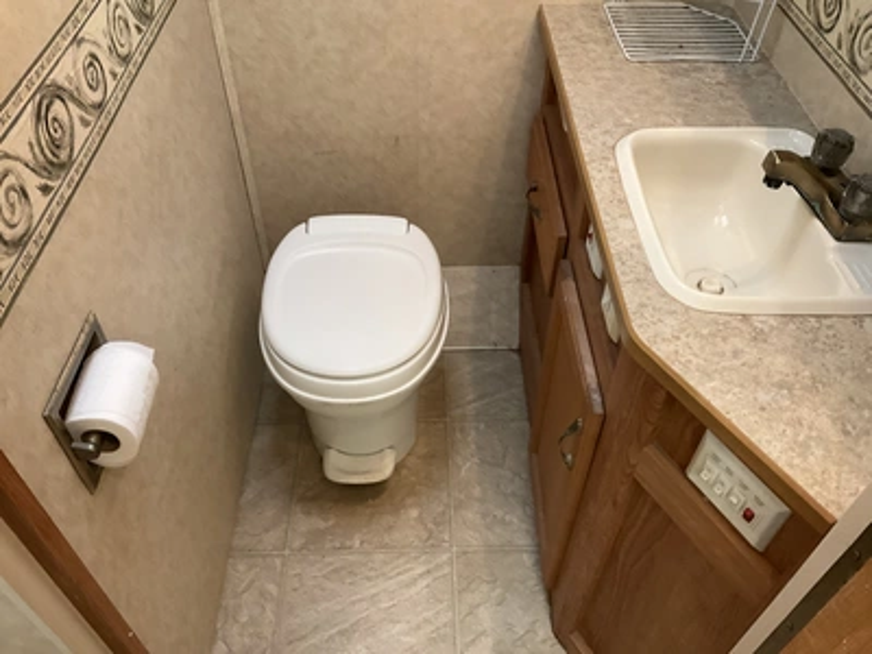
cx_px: 436
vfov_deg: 48.2
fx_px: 731
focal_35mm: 29
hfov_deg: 61.7
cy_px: 327
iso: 200
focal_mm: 3
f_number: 1.8
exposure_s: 1/60
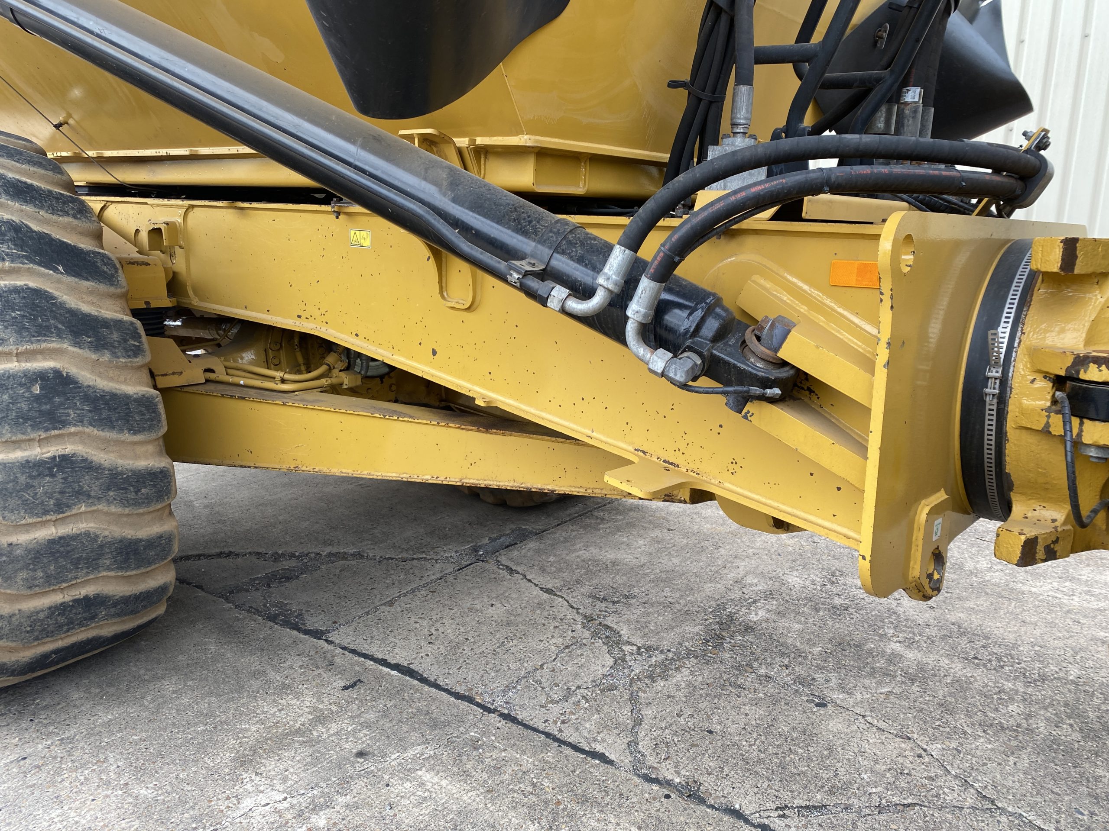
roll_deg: -0.8
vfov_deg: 53.1
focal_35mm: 26
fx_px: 833
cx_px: 554
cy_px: 416
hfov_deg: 67.3
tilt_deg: -10.9
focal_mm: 4.25
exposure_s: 1/349
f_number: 1.8
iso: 32
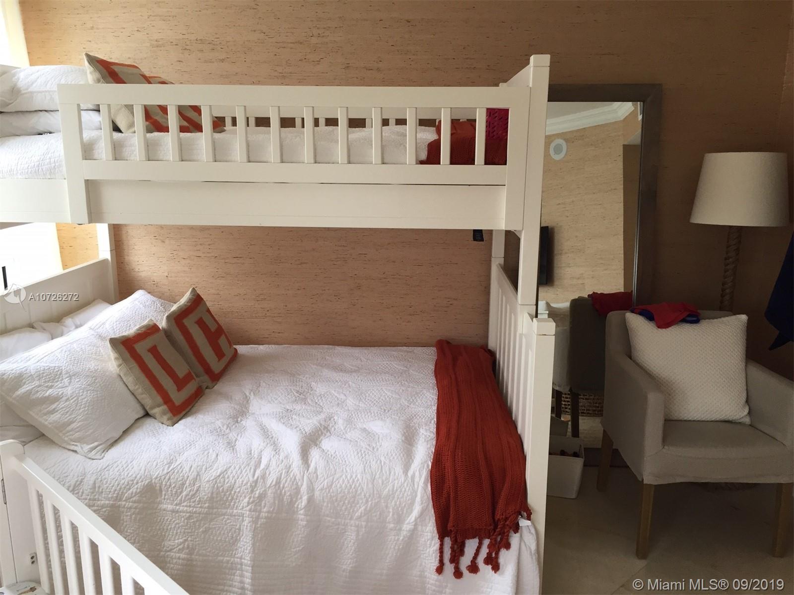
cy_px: 298
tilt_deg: -13.4
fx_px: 665
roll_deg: -1.1
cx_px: 397
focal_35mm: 29
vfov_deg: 48.2
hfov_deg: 61.7
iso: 32
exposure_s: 1/40
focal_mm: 4.15
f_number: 2.2
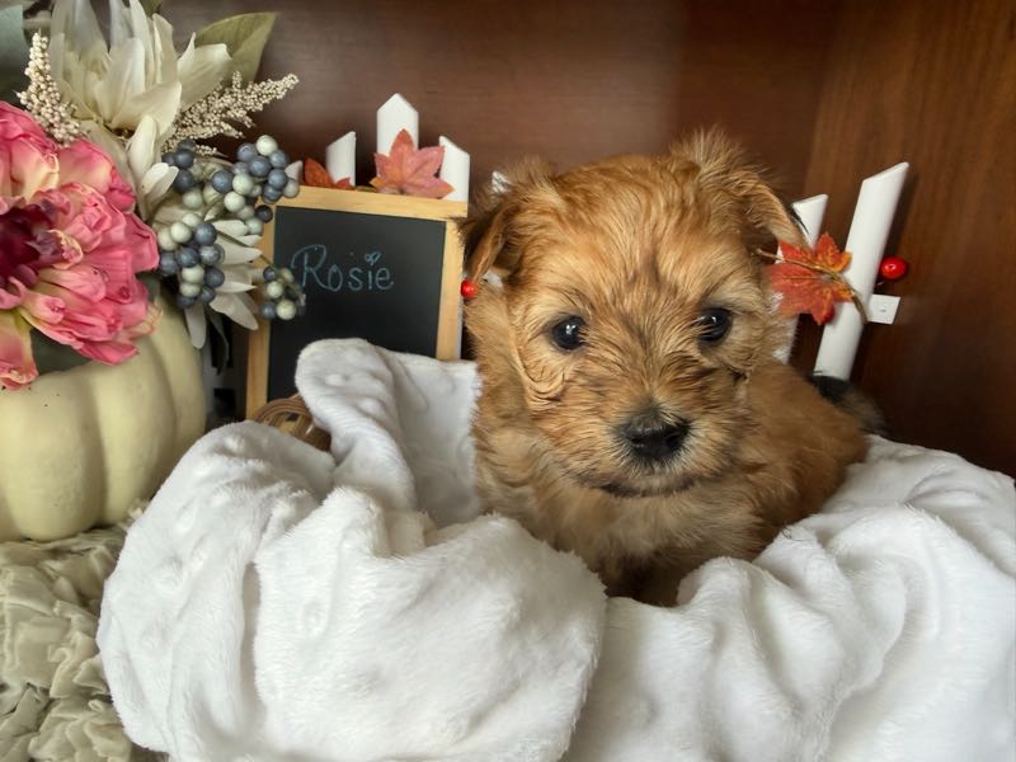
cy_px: 381
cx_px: 508
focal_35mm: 24
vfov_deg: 56.8
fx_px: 704
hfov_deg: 71.6
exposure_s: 1/121
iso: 200
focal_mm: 2.22
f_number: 2.2
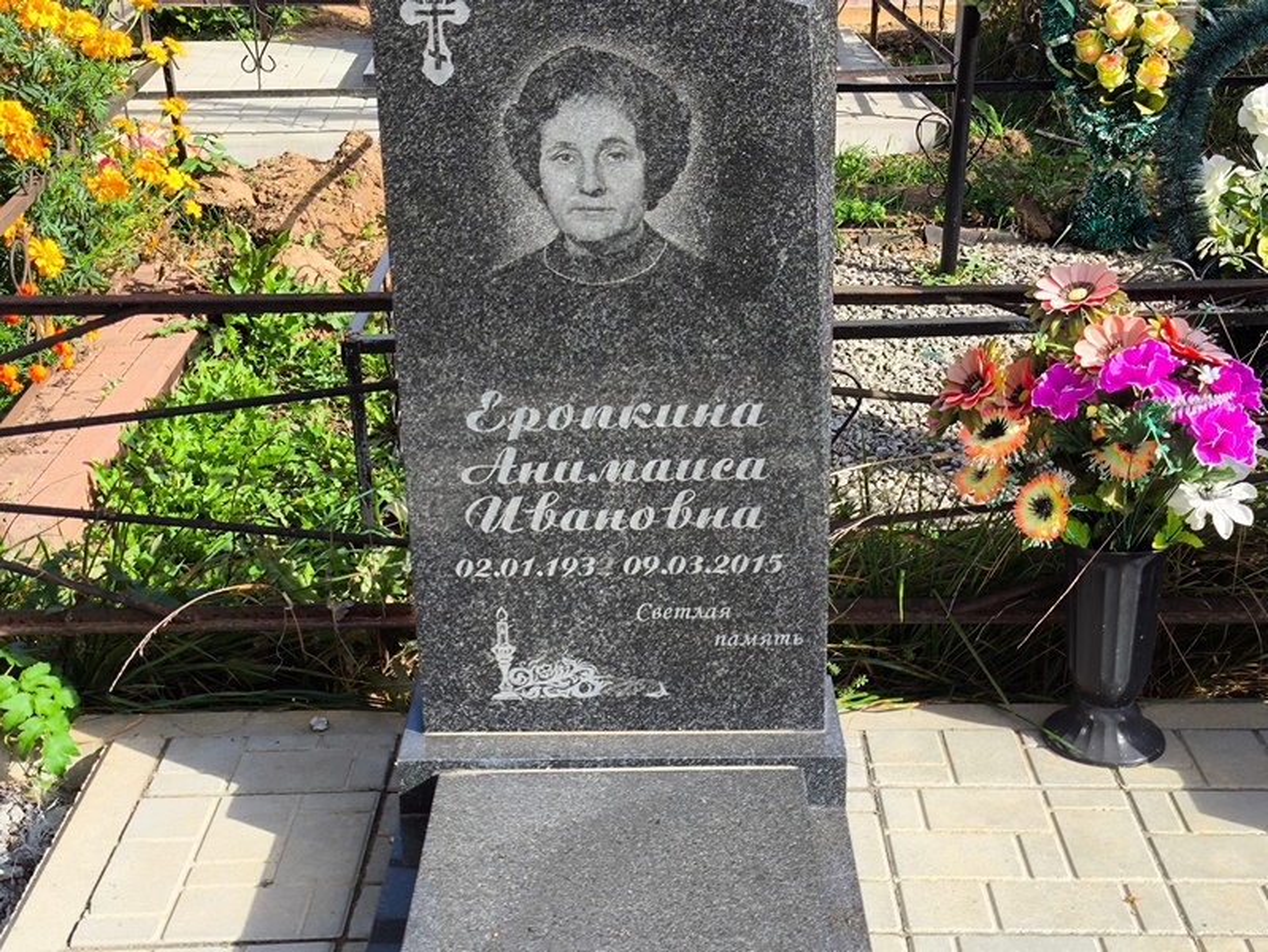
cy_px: 476
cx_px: 634
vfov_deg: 29.1
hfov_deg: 38.2
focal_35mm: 50
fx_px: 1832
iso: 50
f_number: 1.7
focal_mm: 4.71
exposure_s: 1/927
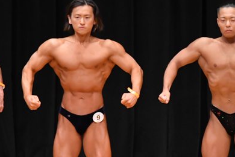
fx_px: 3499
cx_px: 218
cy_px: 124
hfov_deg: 3.8
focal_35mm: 536
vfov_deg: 2.6
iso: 4000
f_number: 5.6
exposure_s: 1/400
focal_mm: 180
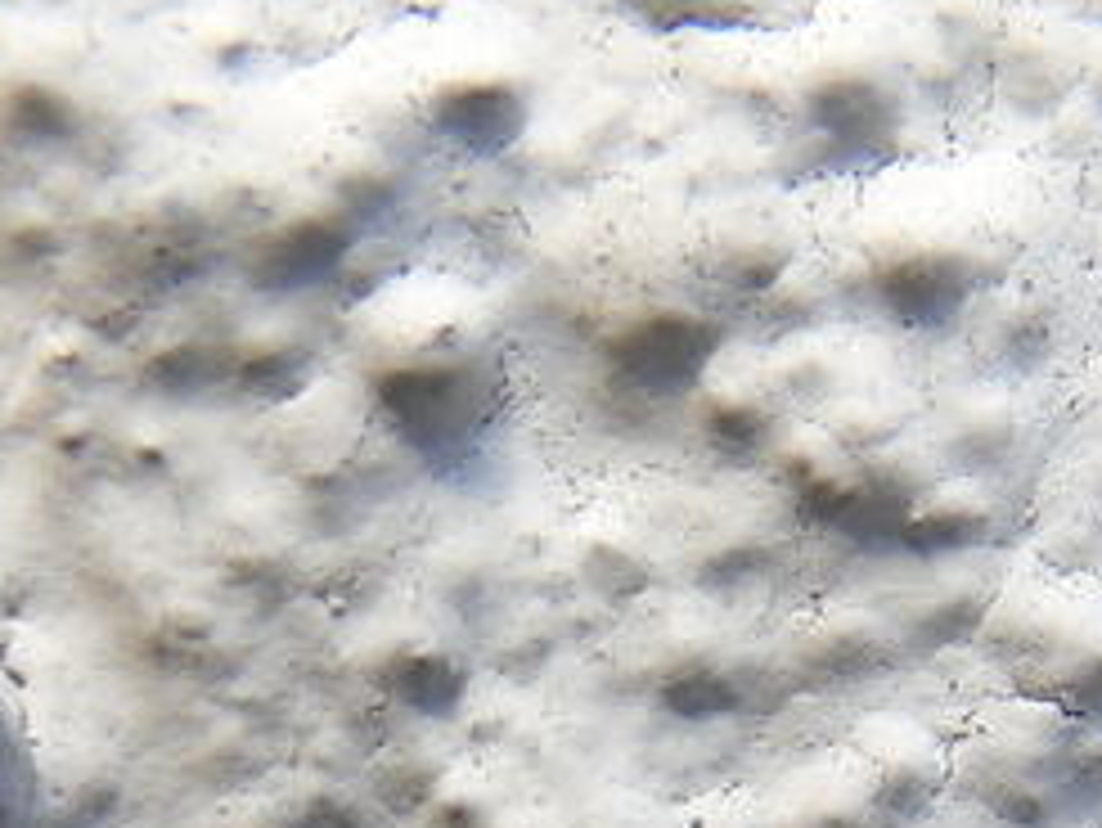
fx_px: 2771
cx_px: 587
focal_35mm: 87
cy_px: 1251
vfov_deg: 15.6
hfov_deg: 22.5
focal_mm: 4.4
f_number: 3.4
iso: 160
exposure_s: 1/100
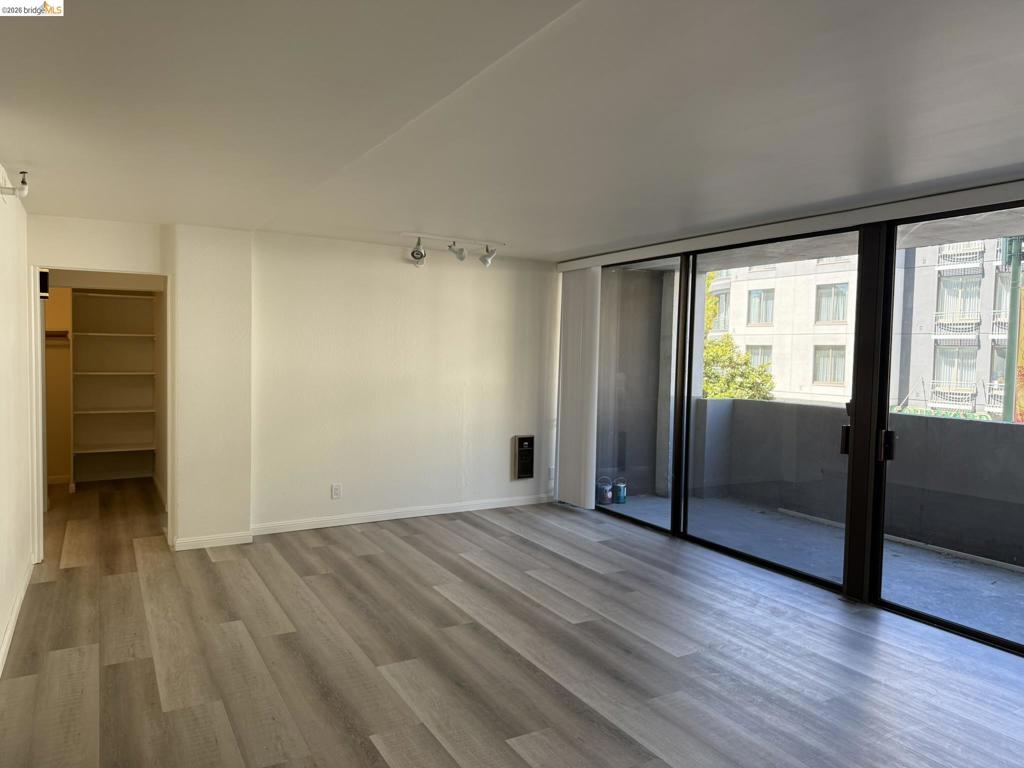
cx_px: 512
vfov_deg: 56.8
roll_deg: -1.0
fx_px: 710
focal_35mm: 24
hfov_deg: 71.6
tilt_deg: -2.3
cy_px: 384
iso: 125
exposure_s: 1/236
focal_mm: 6.76
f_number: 1.78
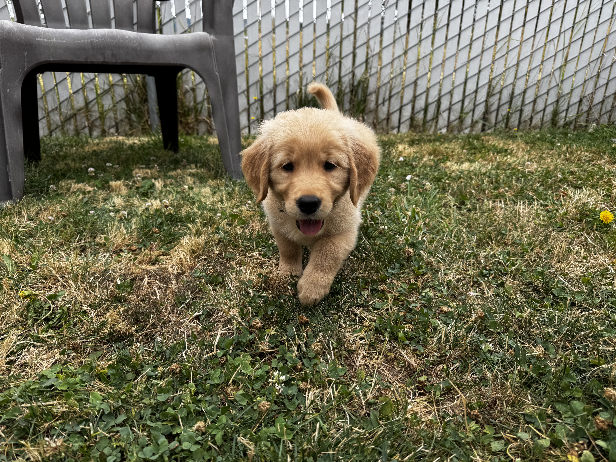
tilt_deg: -25.6
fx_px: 427
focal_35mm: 24
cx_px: 308
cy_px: 231
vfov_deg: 56.8
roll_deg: -0.6
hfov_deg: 71.6
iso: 80
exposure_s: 1/773
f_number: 1.78
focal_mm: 6.76
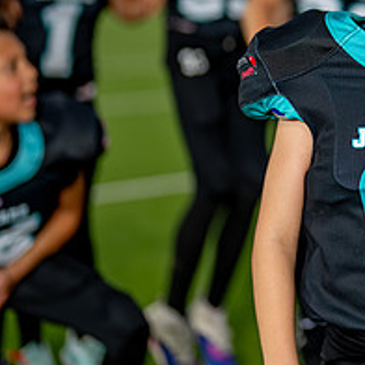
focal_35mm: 130
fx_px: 1551
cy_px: 83
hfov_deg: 13.1
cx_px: 418
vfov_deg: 13.4
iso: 100
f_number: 1.2
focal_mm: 50
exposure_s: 1/400
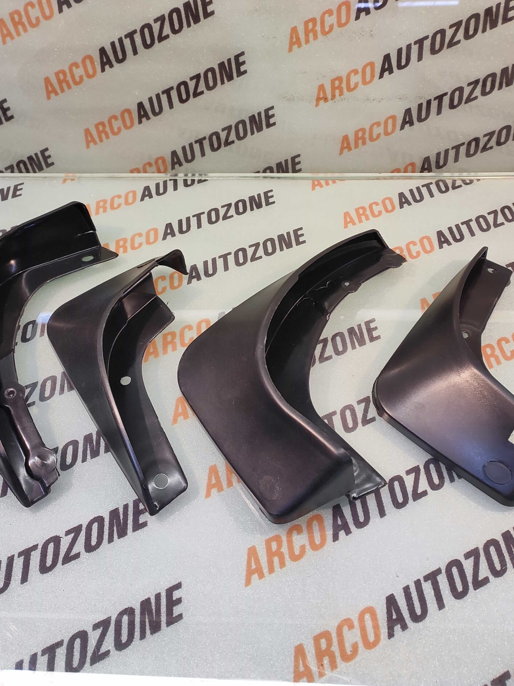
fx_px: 455
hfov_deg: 58.7
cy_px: 263
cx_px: 226
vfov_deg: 72.8
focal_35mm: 23
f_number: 1.79
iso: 159
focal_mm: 4.74
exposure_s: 1/33
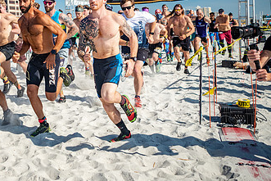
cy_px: 30
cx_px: 52
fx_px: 384
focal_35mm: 51
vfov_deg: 25.9
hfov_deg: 37.4
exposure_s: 1/4000
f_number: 2.8
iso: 400
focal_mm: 27
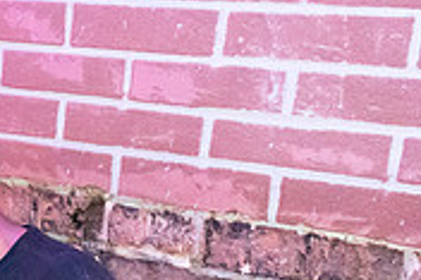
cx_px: -227
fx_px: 1040
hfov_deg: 19.6
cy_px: 276
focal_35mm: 89
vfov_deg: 15.1
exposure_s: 1/60
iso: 6400
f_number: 3.5
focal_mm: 18
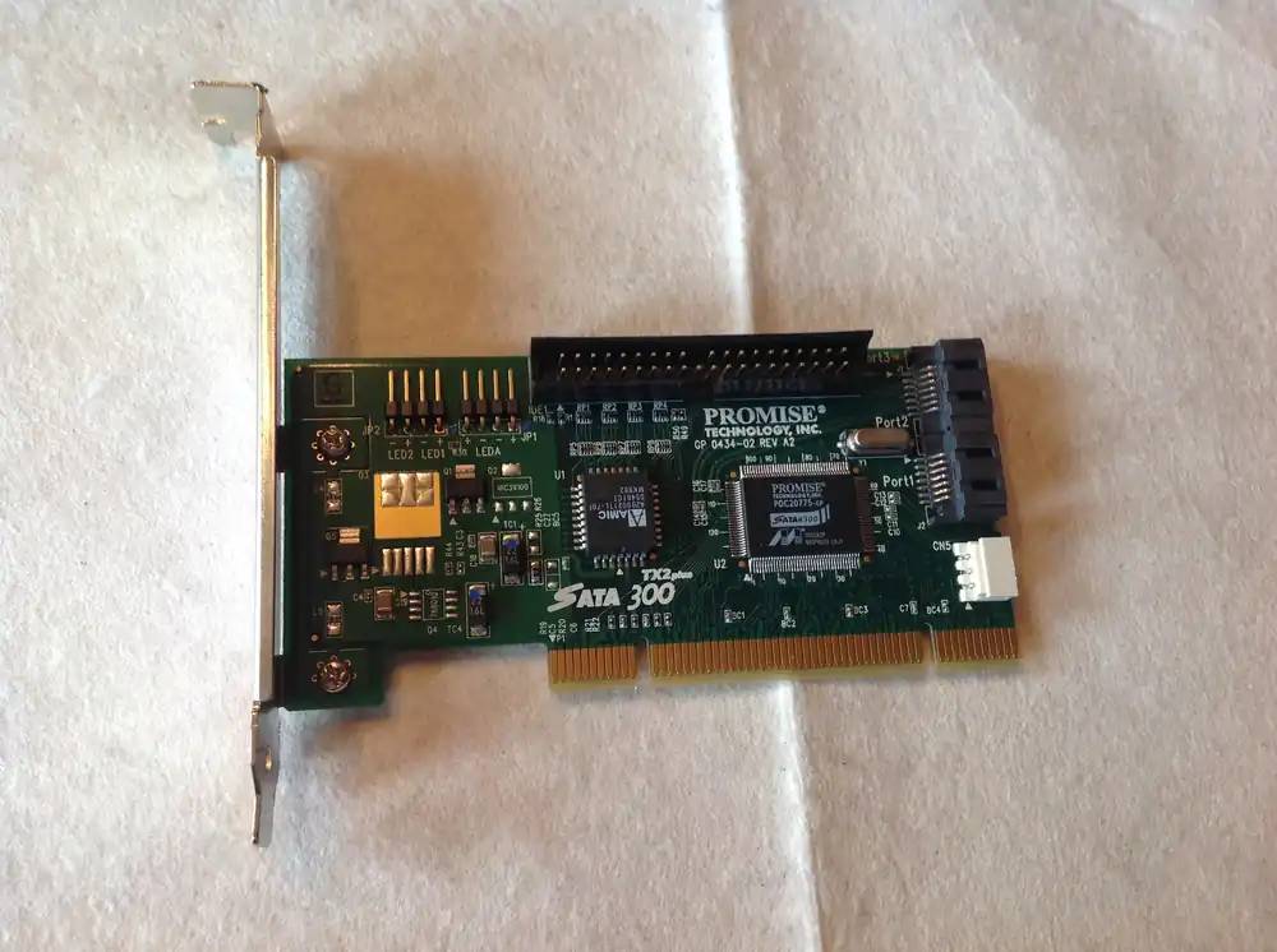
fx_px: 1289
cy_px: 476
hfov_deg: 52.7
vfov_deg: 40.6
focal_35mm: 35
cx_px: 638
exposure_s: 1/40
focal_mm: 4.28
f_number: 2.4
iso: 64
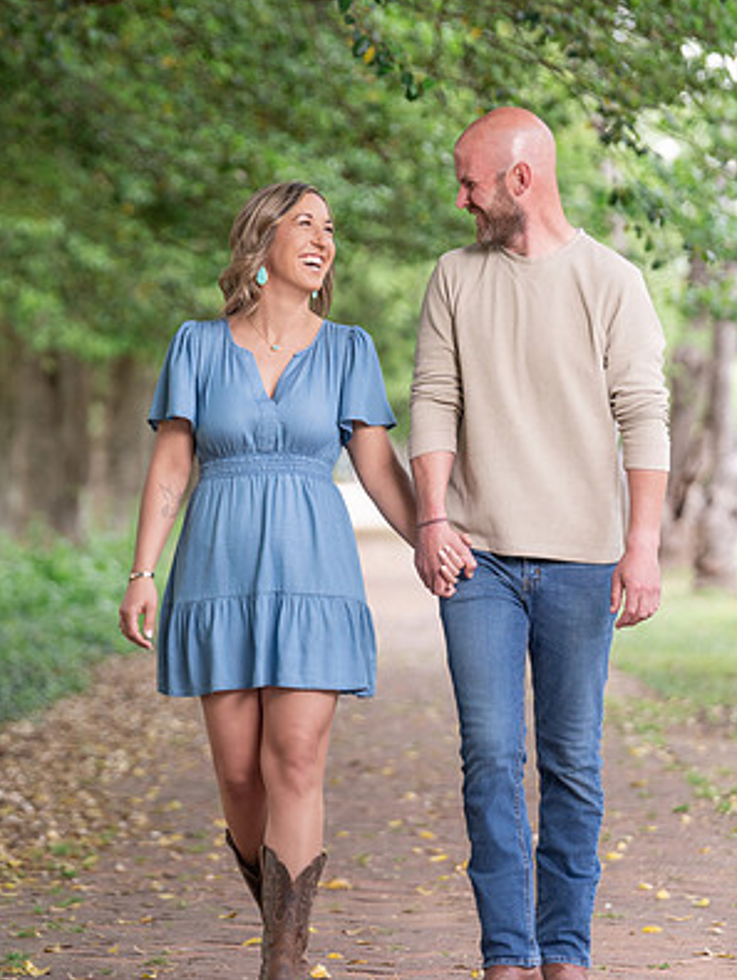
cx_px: 367
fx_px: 4931
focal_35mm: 174
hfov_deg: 8.5
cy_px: 484
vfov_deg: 11.4
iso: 800
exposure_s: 1/200
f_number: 4
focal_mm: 159
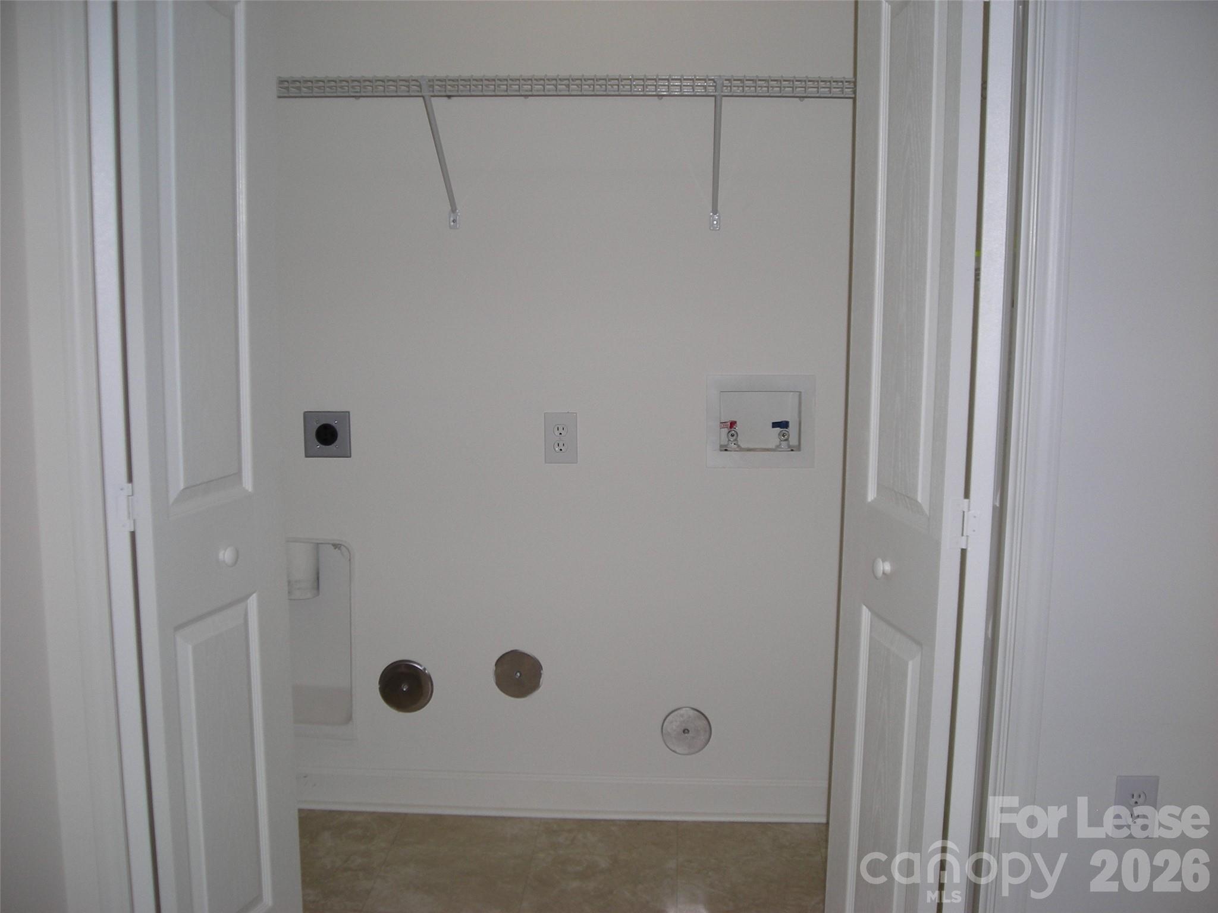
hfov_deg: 49.0
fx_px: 1337
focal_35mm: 38
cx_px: 609
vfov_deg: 37.7
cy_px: 456
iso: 61
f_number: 3.2
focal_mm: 6.3
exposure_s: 1/60
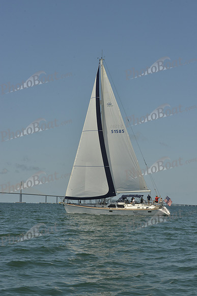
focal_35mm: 70
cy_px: 148
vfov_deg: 28.8
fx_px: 574
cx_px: 98
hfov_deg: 19.5
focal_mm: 70
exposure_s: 1/500
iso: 280
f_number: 16
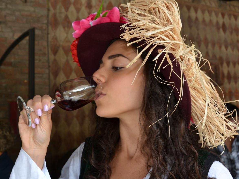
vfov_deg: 34.6
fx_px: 288
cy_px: 92
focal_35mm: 42
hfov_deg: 45.1
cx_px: 111
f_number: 5.6
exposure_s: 1/125
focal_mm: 21
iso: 320
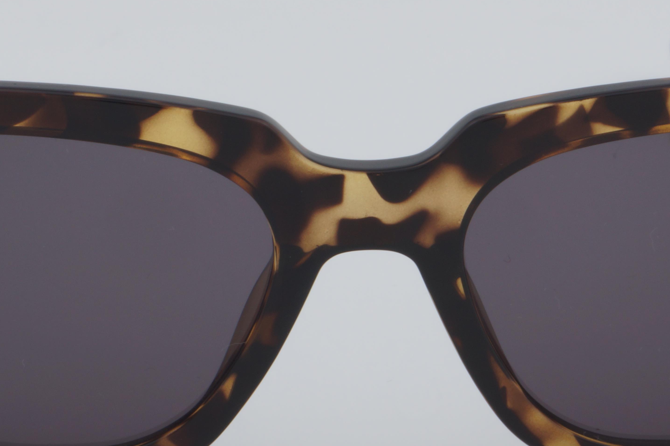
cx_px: 356
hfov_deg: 11.9
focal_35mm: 172
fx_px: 3202
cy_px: 232
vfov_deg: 8.0
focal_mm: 55
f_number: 32
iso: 100
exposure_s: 1/4
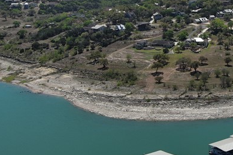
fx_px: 524
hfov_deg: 24.4
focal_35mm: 81
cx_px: 207
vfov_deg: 16.5
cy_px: -2
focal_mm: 10.57
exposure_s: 1/2227
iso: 102
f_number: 2.8
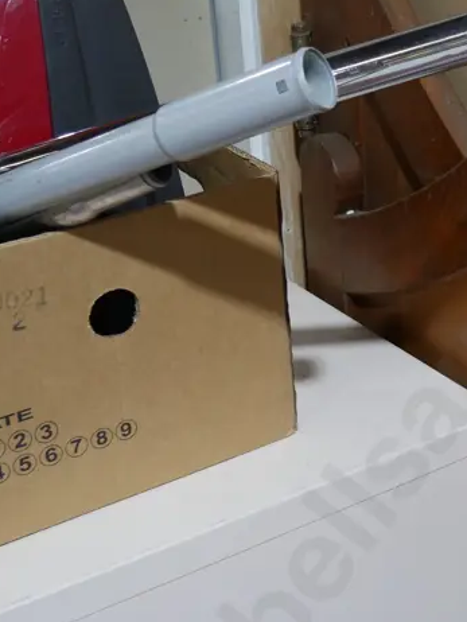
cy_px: 353
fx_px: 1276
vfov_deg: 27.4
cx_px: 481
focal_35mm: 71
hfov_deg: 20.0
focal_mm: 16
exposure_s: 1/60
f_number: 3.6
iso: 400
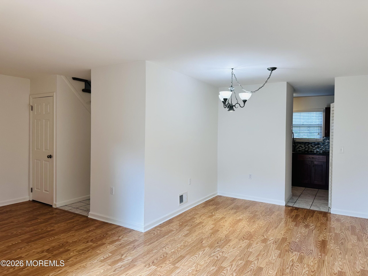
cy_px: 138
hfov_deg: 71.6
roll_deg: -1.3
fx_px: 255
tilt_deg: -0.9
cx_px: 184
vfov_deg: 56.8
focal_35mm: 24
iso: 80
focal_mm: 6.86
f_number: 1.78
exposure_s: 1/120
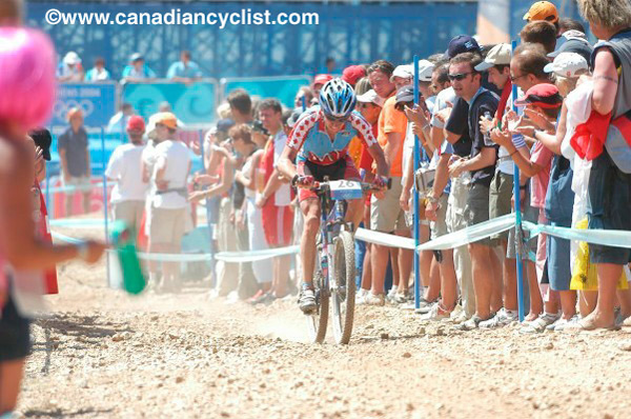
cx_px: 316
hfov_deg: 7.6
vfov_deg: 5.1
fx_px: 4725
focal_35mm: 270
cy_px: 210
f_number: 3.2
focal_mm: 180
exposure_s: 1/1250
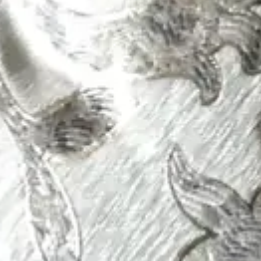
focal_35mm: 201
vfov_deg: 8.4
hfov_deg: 7.9
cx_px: 687
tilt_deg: -52.1
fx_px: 1715
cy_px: 438
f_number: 2.2
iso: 100
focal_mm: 4.15
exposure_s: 1/8
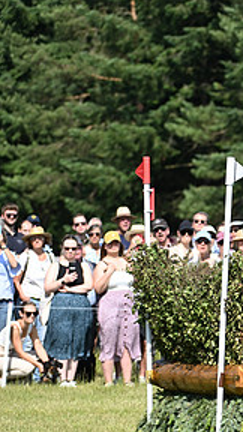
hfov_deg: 2.9
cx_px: 394
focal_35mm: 422
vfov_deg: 5.1
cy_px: 247
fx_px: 4834
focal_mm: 200
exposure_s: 1/1250
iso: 360
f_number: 5.6
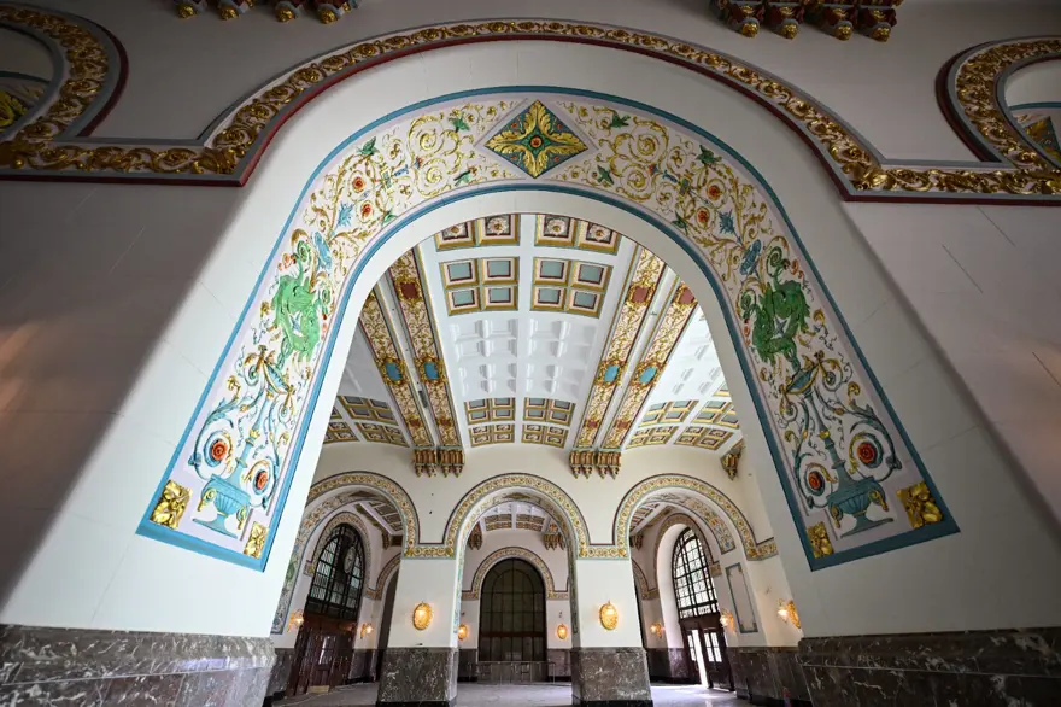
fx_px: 412
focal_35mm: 14
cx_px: 530
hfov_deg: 104.3
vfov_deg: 81.2
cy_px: 354
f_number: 2.8
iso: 2000
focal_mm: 14
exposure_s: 1/500
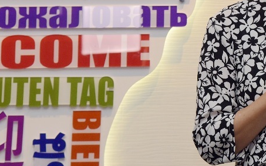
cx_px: 327
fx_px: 1566
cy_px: -45
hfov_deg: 9.6
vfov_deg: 6.0
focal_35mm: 216
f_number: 6.3
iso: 800
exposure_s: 1/100
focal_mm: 75
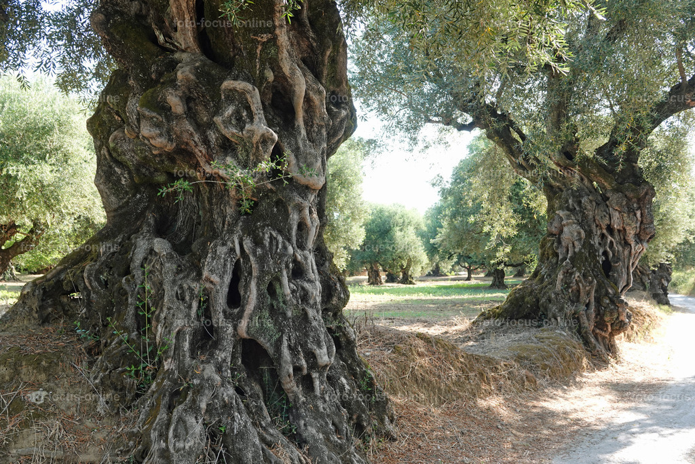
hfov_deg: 58.7
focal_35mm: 32
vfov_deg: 41.1
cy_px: 232
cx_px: 348
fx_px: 618
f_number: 2.8
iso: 100
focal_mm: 11.77
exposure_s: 1/60
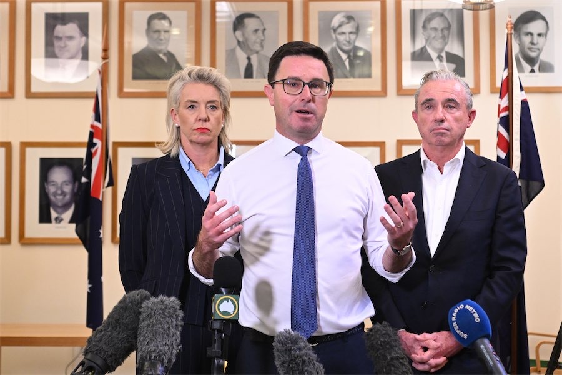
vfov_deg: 37.9
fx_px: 546
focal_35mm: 35
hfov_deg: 54.4
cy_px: 188
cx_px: 281
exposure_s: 1/400
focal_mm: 35
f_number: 2.8
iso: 2000
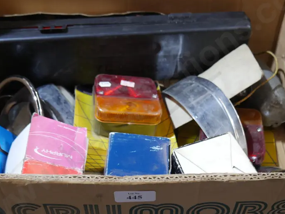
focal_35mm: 48
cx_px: 159
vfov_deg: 30.2
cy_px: 93
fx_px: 395
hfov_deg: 39.6
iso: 400
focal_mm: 16
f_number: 3.6
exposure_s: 1/60
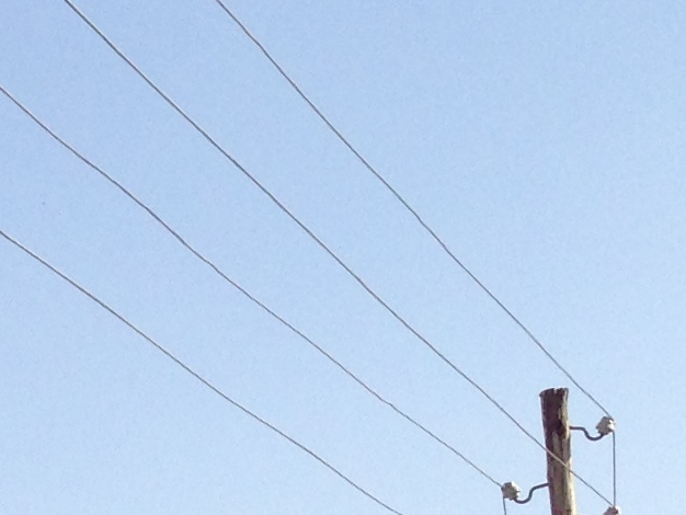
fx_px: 3410
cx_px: -1054
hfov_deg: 9.9
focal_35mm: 172
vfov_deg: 8.2
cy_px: 1017
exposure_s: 1/1323
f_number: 2.4
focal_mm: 4.12
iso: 50
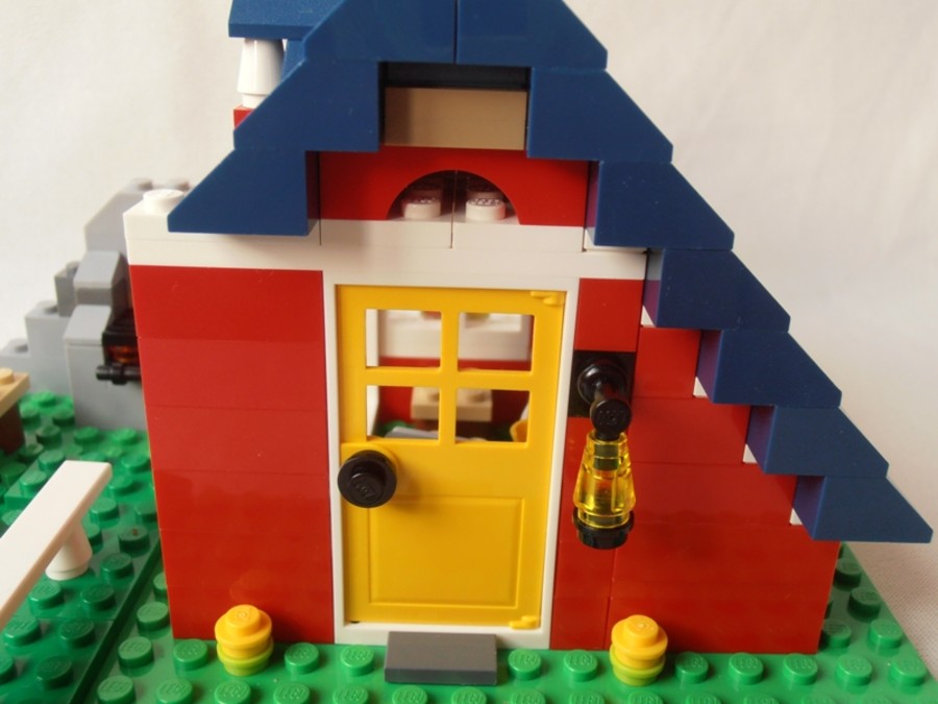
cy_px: 352
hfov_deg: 50.1
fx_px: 1003
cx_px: 469
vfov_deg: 38.7
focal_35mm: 37
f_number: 3.9
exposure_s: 1/30
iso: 125
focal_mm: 6.61
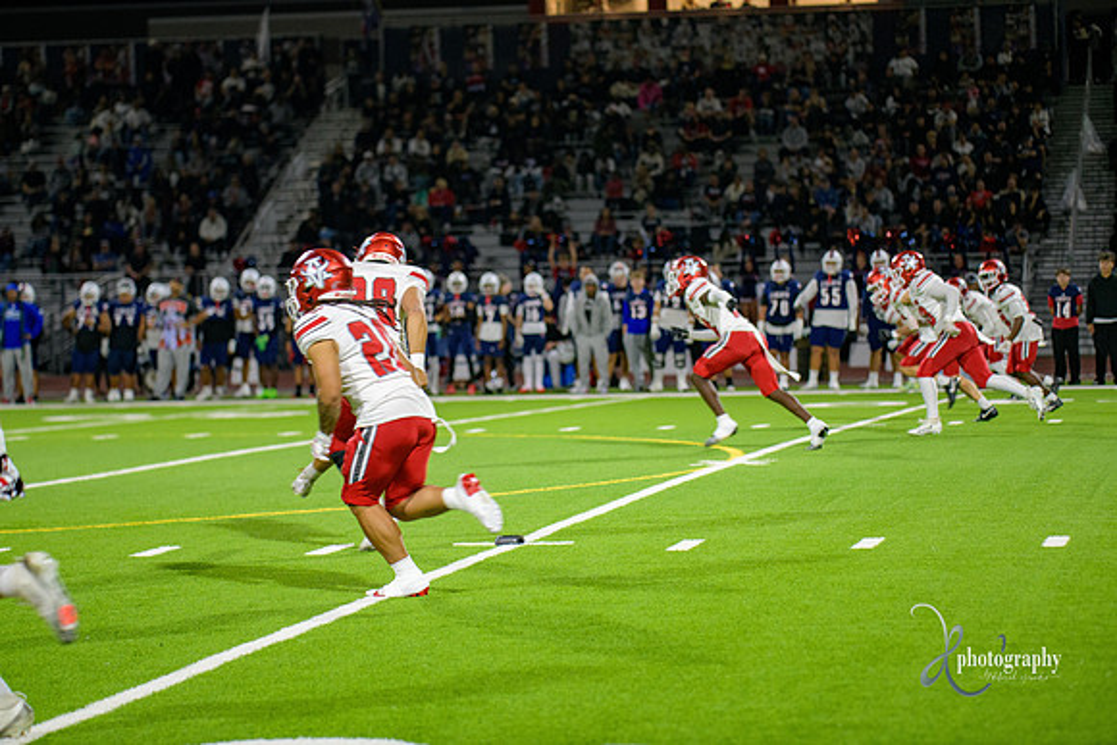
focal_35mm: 120
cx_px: 558
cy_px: 372
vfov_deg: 11.4
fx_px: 3724
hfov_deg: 17.1
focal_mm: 120
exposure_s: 1/250
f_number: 2.8
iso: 2000
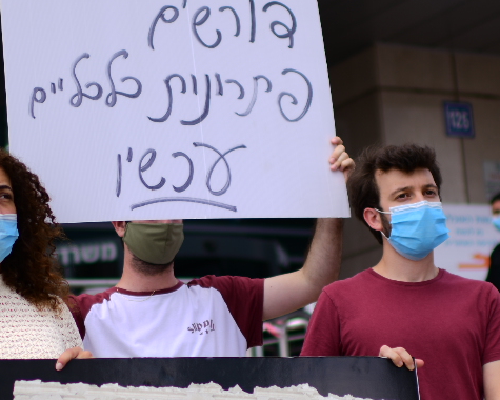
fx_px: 1657
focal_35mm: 112
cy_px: 285
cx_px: 189
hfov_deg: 17.1
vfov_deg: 13.7
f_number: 1.4
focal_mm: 35
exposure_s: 1/1250
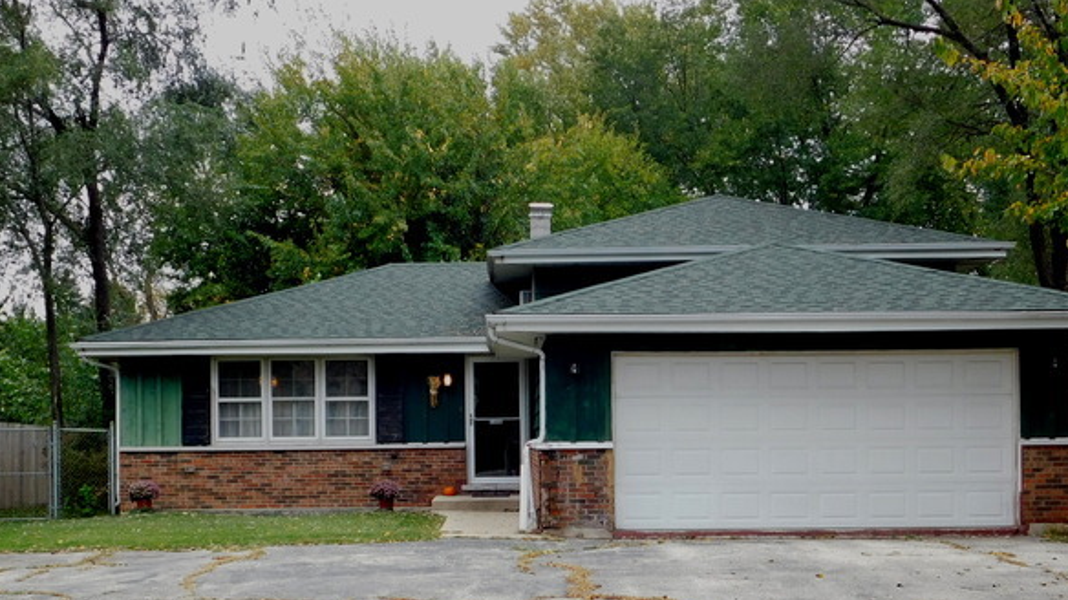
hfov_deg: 47.4
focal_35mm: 43
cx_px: 523
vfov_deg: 27.4
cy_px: 435
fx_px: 1217
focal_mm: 6.3
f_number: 3.5
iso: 125
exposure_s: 1/125
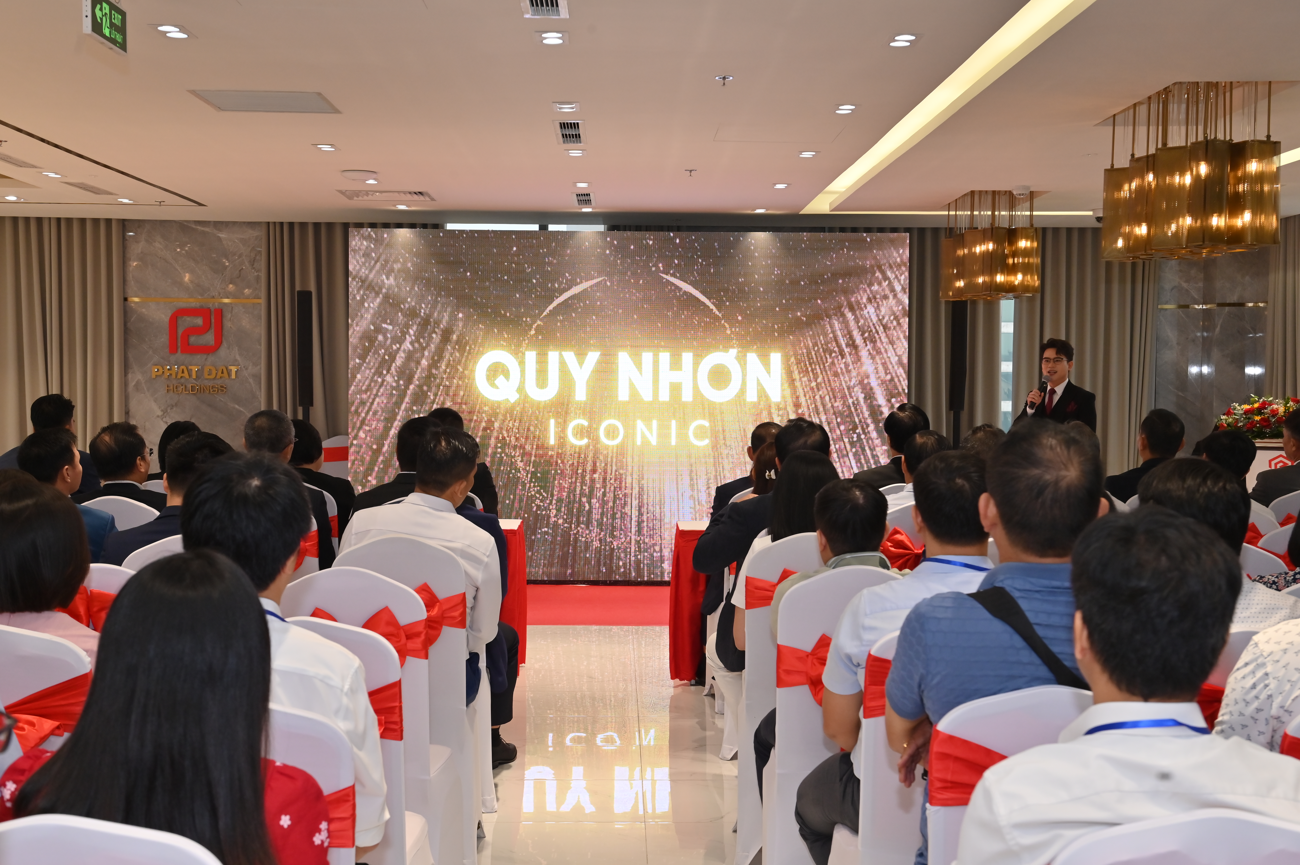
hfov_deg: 41.1
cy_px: 432
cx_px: 650
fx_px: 1732
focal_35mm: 48
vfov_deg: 28.0
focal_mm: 48
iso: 1000
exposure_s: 1/125
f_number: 6.3
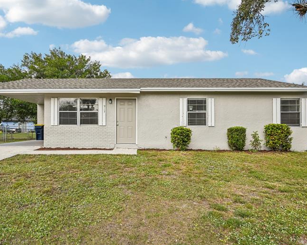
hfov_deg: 73.4
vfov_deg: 61.8
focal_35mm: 23
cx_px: 137
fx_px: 205
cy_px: 125
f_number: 8
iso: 800
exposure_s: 1/2000
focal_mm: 19.5
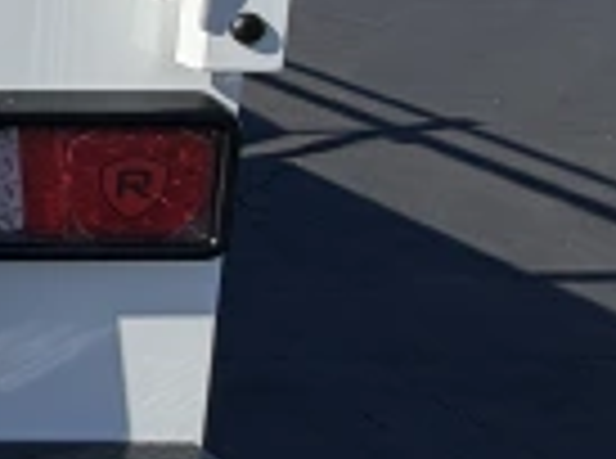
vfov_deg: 17.2
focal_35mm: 82
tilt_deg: -7.8
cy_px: -76
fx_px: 1455
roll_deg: +2.5
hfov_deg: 16.4
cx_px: -701
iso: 20
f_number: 2.2
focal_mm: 2.22
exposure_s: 1/1033
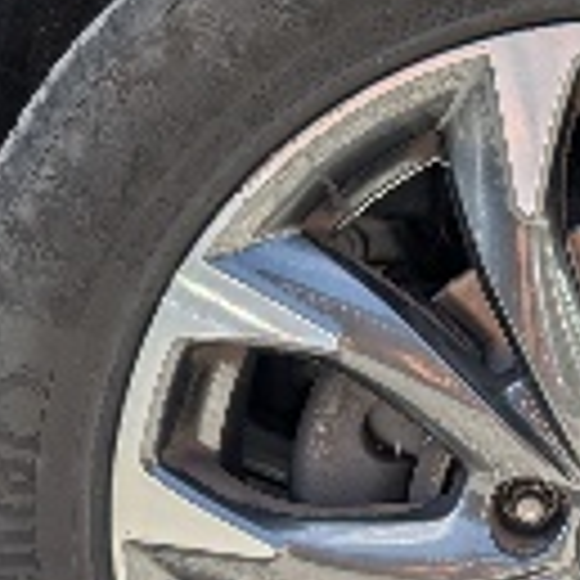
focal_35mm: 68
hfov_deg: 23.8
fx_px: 1289
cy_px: 486
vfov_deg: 24.8
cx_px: 638
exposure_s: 1/1845
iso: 20
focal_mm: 6.9
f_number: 1.68
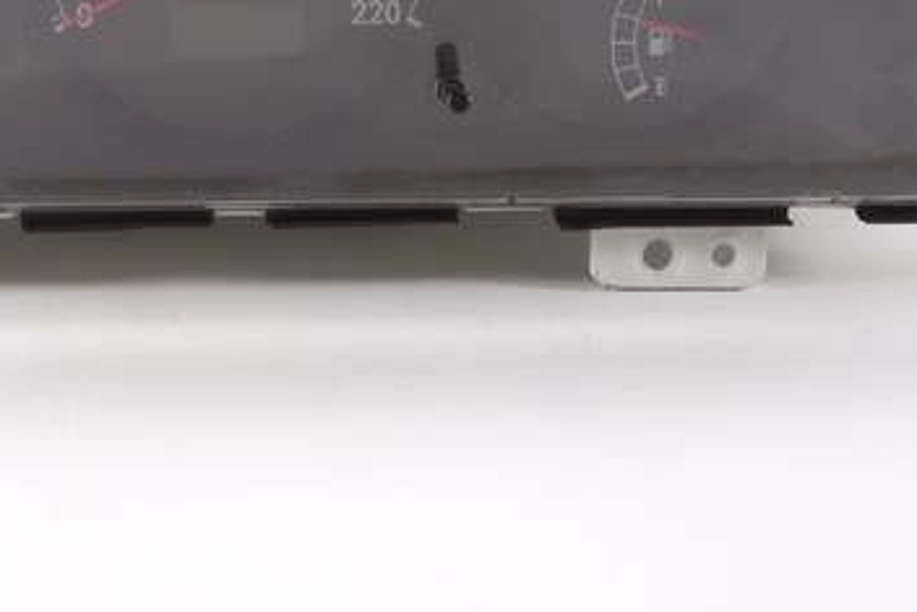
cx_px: 227
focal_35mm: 72
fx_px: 1835
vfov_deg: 18.5
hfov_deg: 27.7
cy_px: 0
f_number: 2.5
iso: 125
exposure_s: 1/40
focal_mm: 12.18
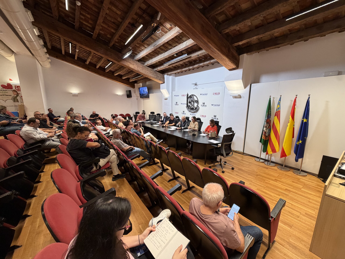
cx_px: 172
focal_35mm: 14
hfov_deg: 102.1
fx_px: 140
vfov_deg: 85.7
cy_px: 130
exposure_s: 1/100
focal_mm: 2.22
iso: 250
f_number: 2.2
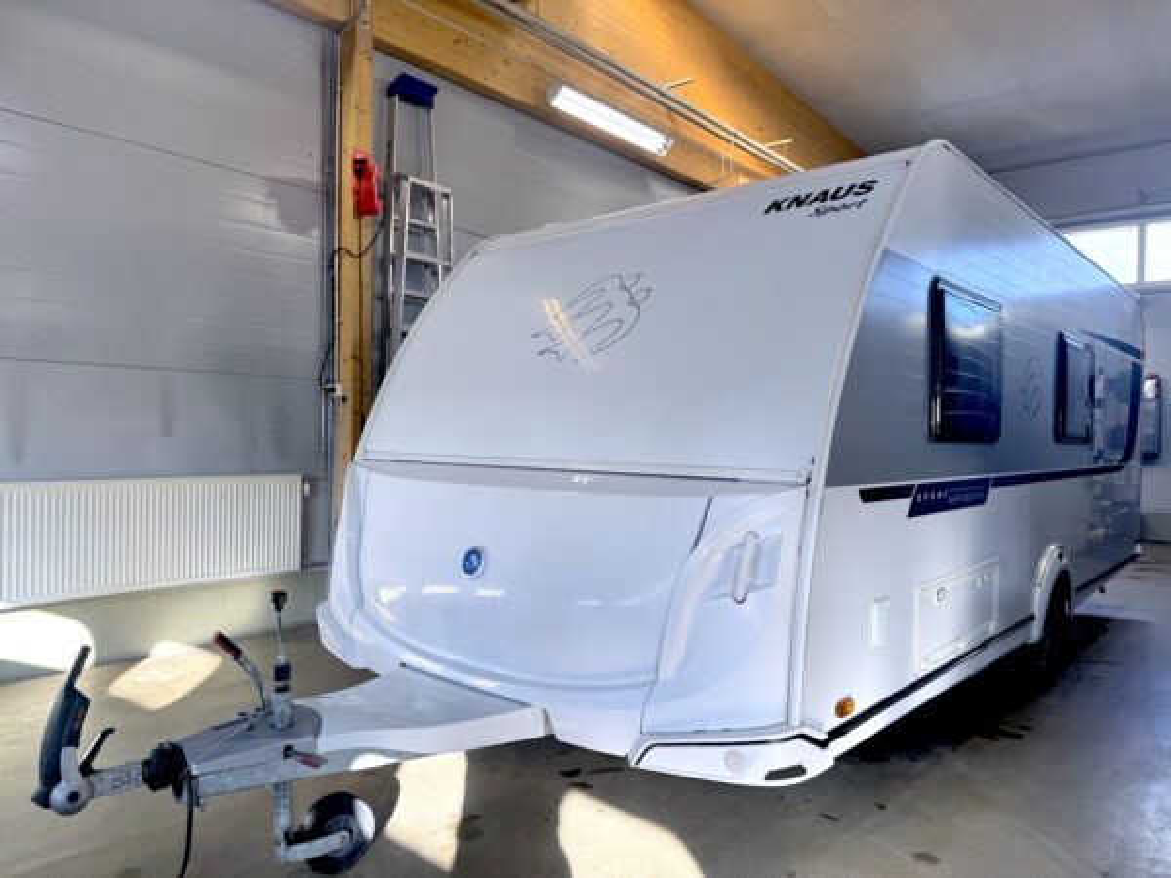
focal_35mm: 24
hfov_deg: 71.6
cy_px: 439
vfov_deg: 56.8
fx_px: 812
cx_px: 586
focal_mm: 6.76
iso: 64
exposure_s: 1/100
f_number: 1.78
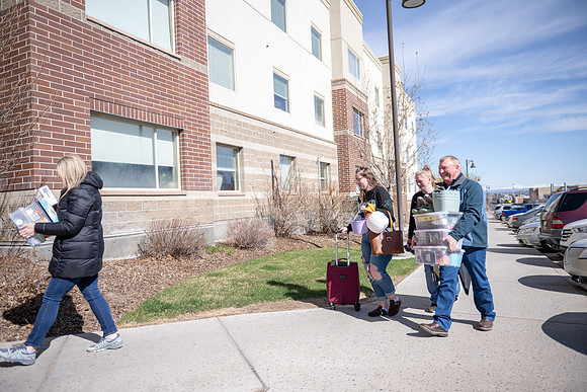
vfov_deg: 53.2
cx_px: 294
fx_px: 391
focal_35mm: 24
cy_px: 196
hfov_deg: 73.7
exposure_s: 1/1600
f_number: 2.8
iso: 100
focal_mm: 24
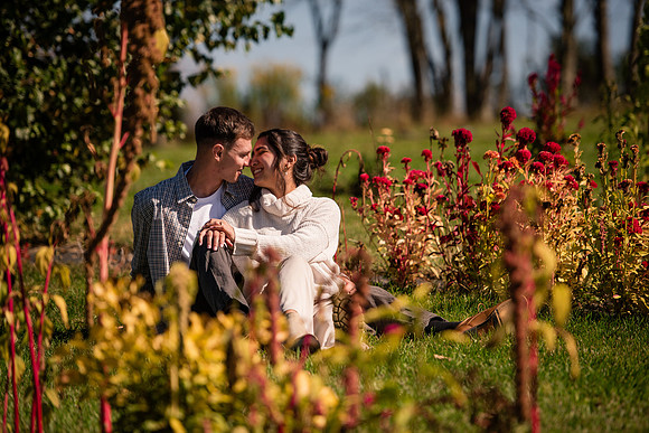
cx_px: 324
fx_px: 2975
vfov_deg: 8.3
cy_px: 216
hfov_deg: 12.4
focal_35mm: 165
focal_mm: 165
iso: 100
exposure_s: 1/4000
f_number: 3.2
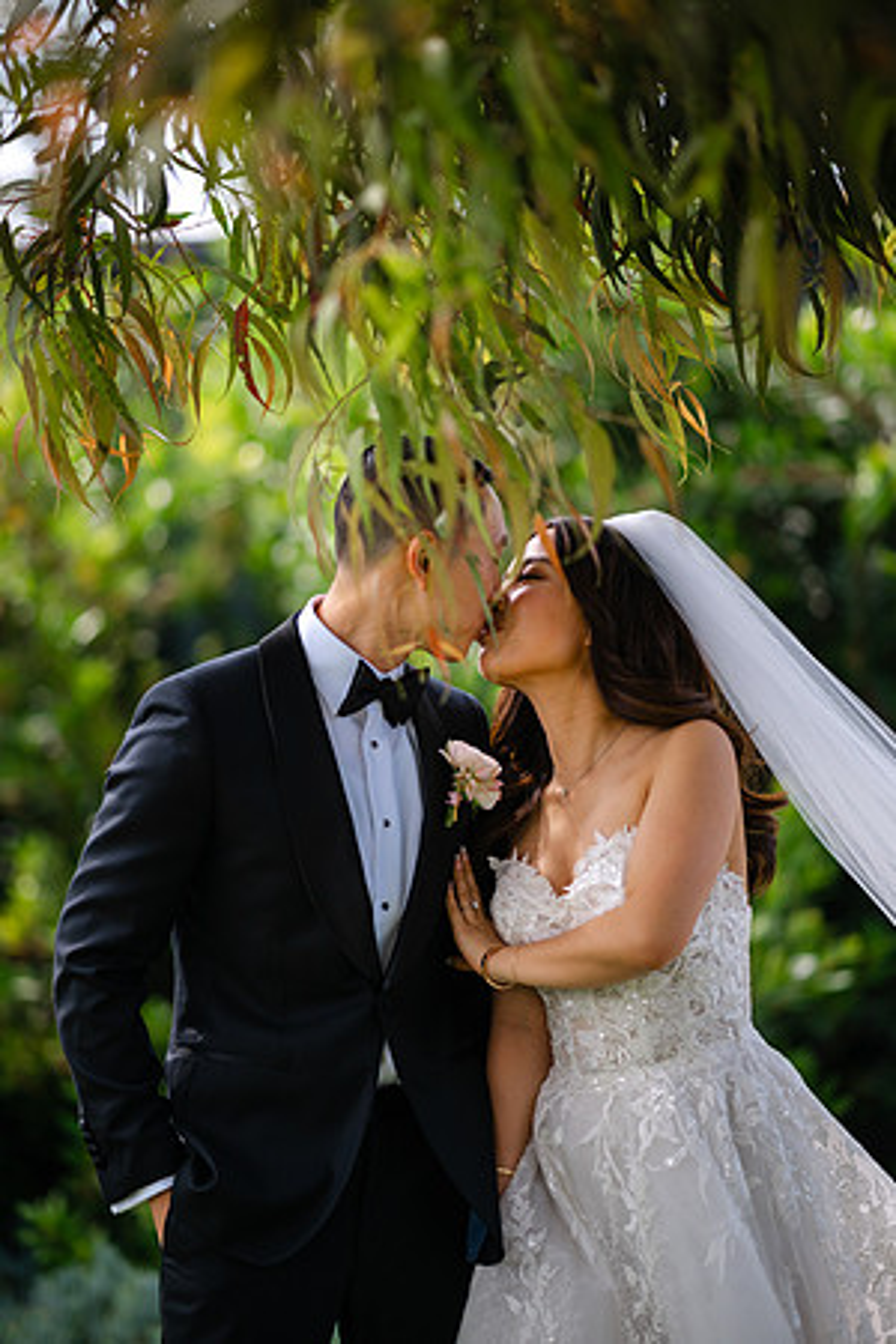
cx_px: 448
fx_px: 3920
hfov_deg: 13.0
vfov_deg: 19.5
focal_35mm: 105
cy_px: 672
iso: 80
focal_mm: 105
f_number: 1.4
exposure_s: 1/8000
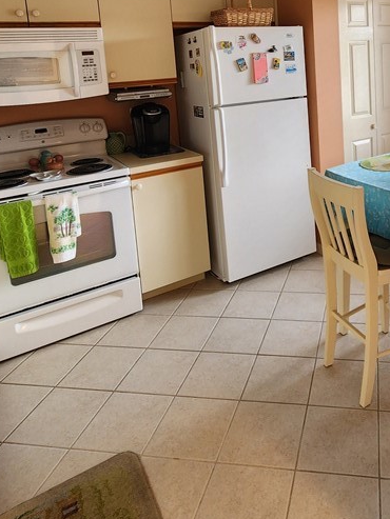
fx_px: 405
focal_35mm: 27
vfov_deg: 60.5
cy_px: 111
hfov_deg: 48.7
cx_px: 308
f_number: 2.2
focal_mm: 2.2
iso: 125
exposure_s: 1/60
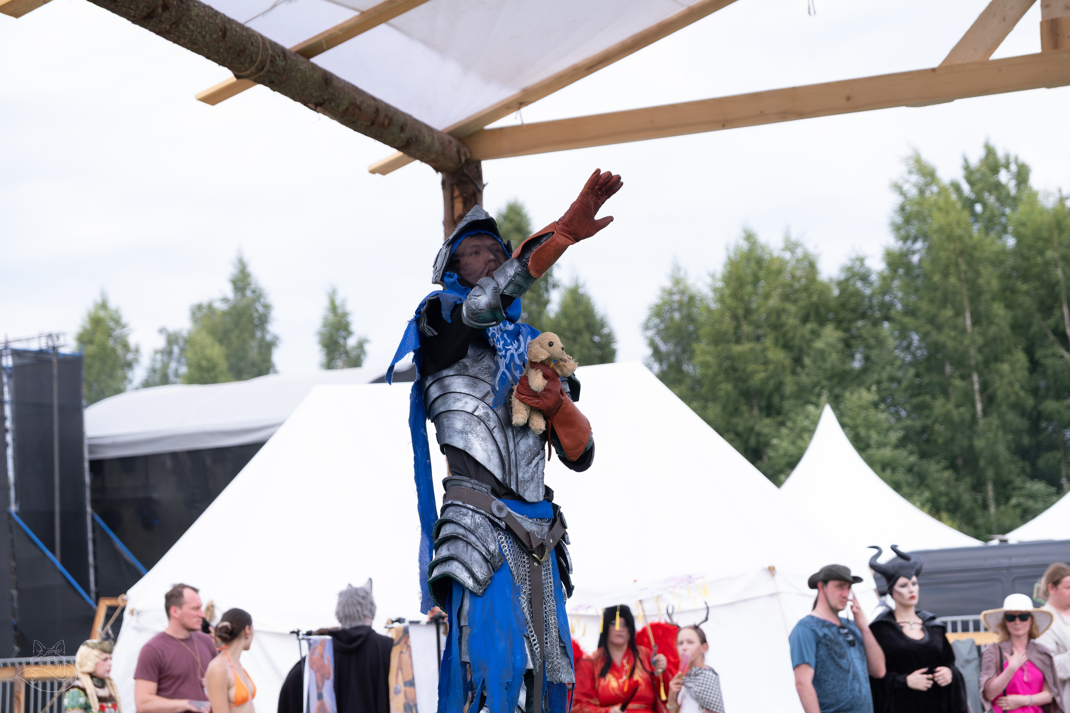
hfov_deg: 24.5
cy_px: 356
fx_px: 2467
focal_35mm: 83
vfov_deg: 16.5
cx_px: 535
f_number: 3.6
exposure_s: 1/1000
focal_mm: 55
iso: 250
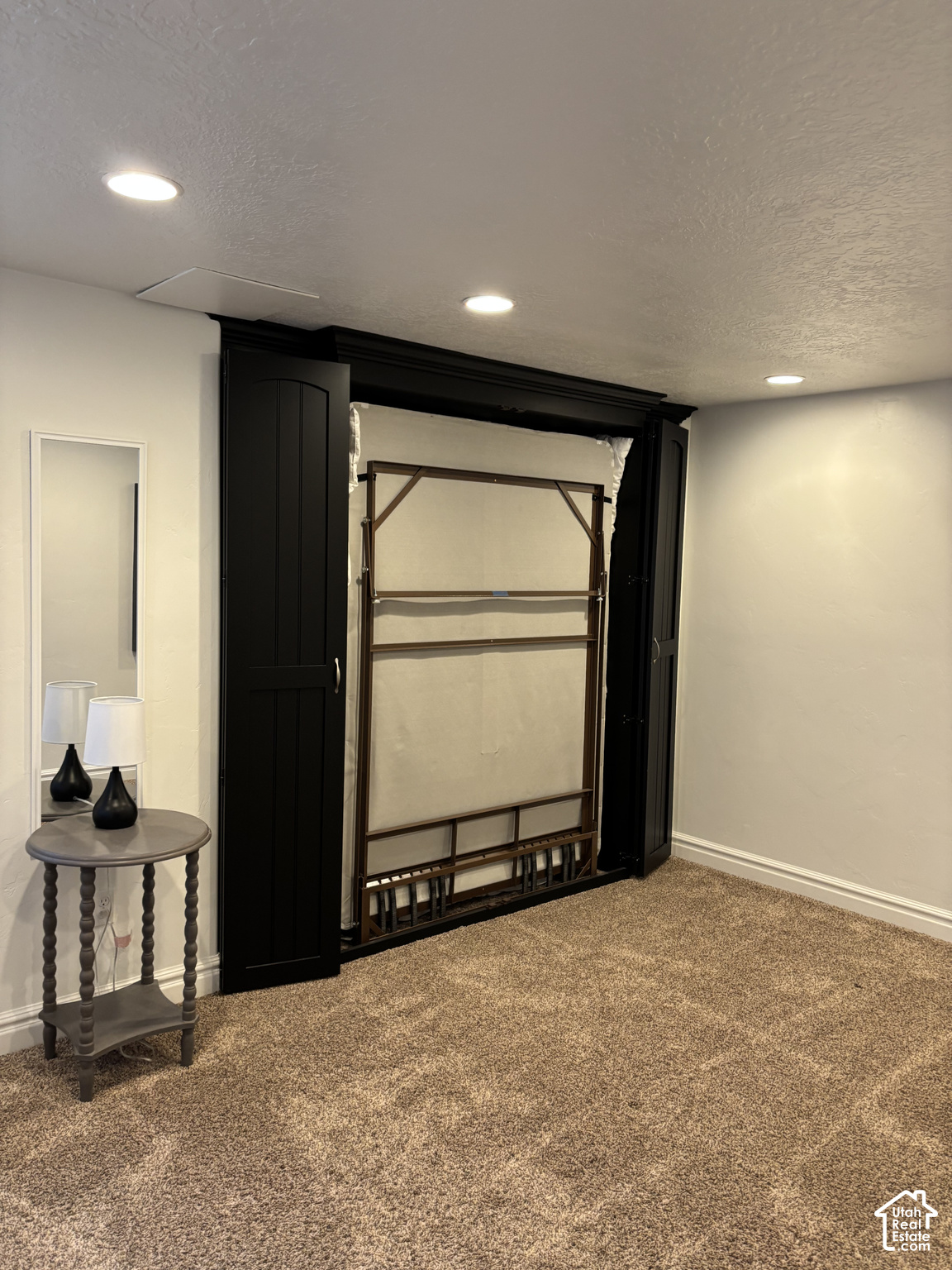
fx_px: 953
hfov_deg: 53.1
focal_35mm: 26
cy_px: 635
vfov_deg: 67.3
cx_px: 476
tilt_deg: -3.3
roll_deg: -1.5
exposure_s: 1/60
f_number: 1.6
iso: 160
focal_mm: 5.96
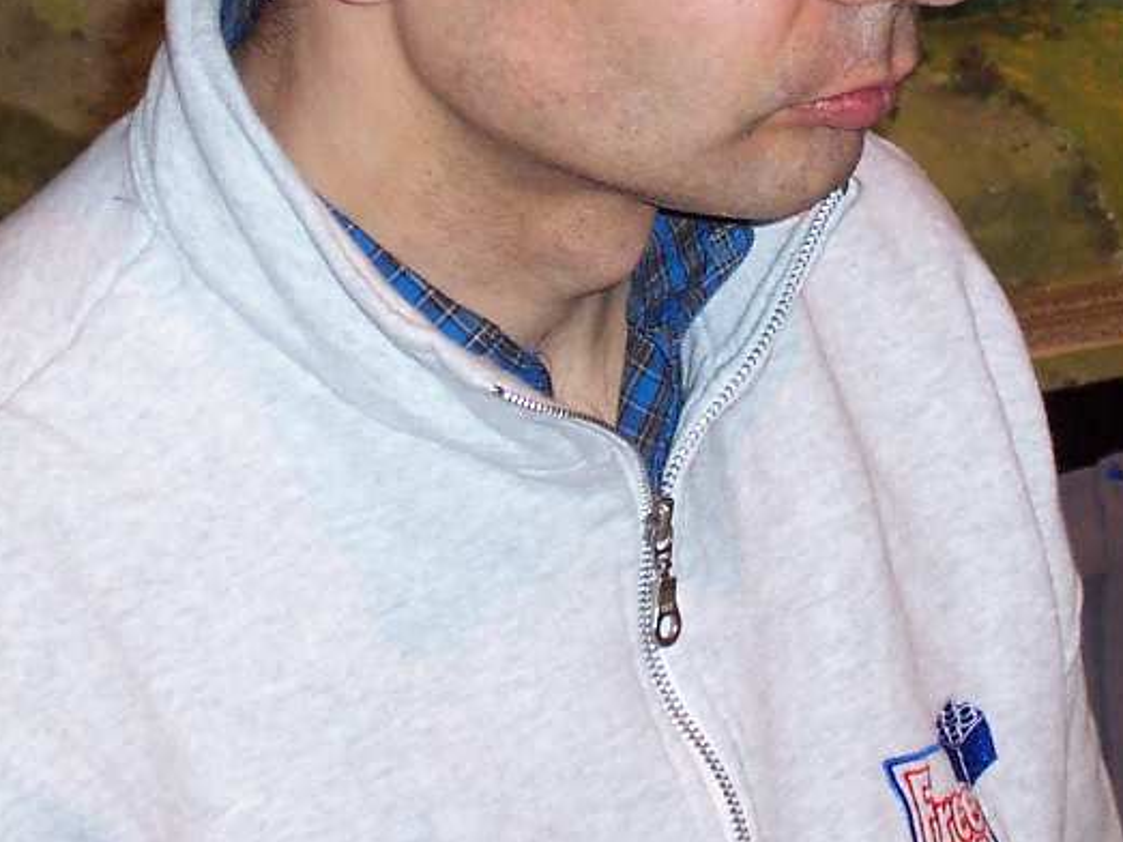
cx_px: 758
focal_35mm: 163
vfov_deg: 9.1
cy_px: 131
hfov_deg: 12.1
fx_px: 5287
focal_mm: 10.8
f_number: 4
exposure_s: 1/90
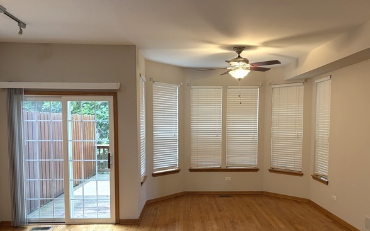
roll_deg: -0.4
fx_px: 302
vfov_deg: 41.6
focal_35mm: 30
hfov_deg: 62.9
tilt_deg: -3.0
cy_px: 140
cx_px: 198
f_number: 1.6
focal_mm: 5.96
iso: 200
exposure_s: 1/120
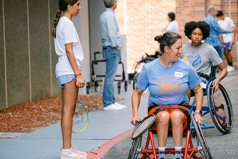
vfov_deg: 9.0
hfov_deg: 13.4
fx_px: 1012
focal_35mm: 153
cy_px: 80
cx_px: 119
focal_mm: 102.2
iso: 160
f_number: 2.8
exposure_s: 1/160
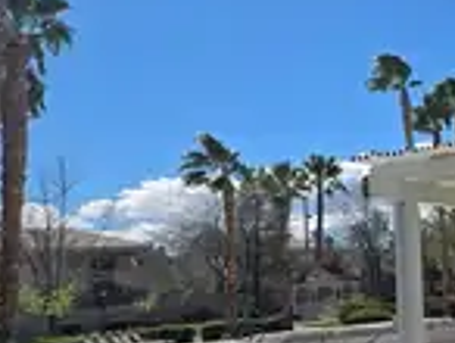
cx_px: 517
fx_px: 829
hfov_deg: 27.7
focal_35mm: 63
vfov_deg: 23.4
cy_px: 175
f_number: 1.8
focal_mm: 5.4
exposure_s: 1/2890
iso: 25
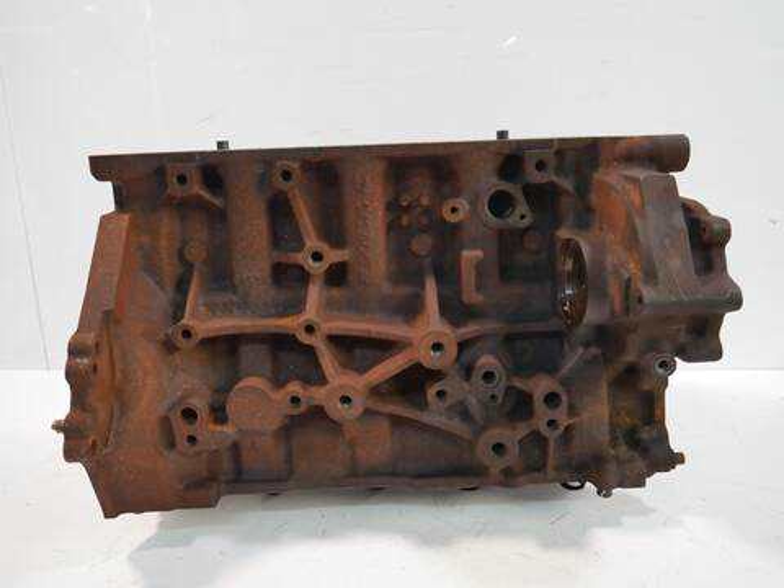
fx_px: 679
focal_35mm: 30
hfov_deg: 60.0
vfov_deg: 46.8
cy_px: 294
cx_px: 392
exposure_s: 1/60
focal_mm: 15
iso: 800
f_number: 3.5
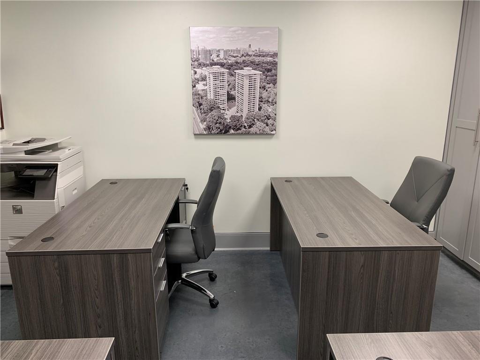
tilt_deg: -13.7
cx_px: 240
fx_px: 361
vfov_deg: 53.1
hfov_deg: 67.3
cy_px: 180
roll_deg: -0.6
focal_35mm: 26
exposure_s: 1/60
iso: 50
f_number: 1.8
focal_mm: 4.25
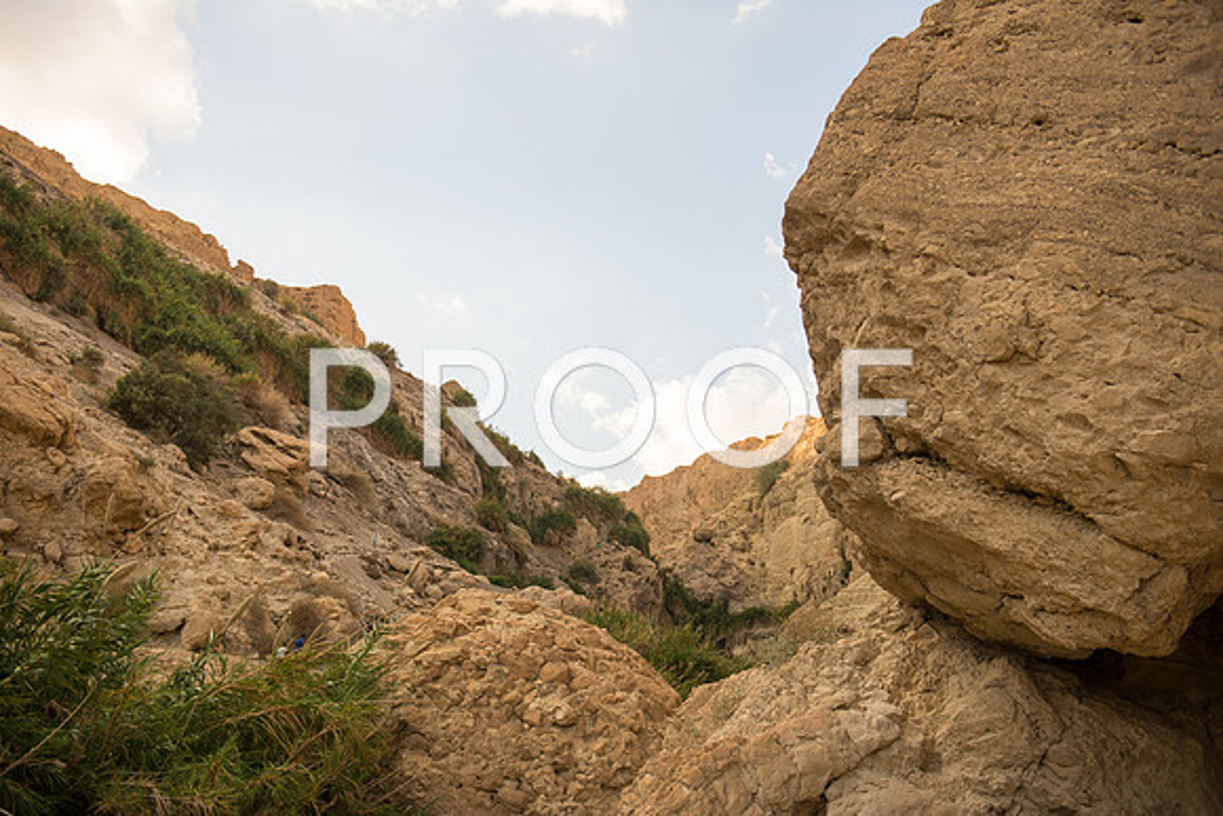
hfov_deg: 58.7
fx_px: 1087
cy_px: 408
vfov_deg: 41.1
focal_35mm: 32
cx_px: 612
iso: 200
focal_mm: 32
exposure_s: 1/1600
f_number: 2.8
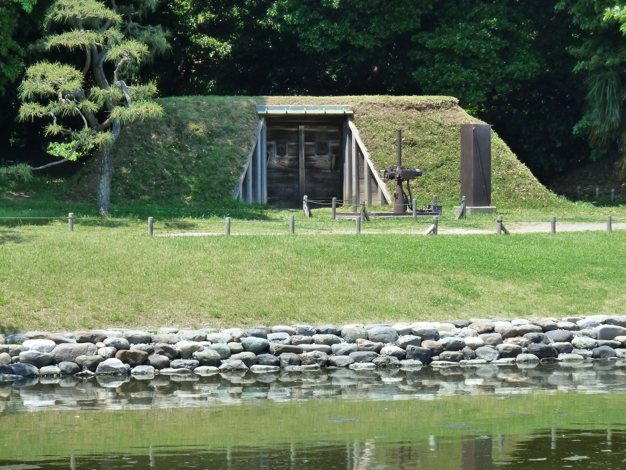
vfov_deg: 9.4
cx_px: 313
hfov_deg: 12.5
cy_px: 235
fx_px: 2857
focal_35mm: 158
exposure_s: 1/200
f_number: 4.5
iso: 200
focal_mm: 25.9
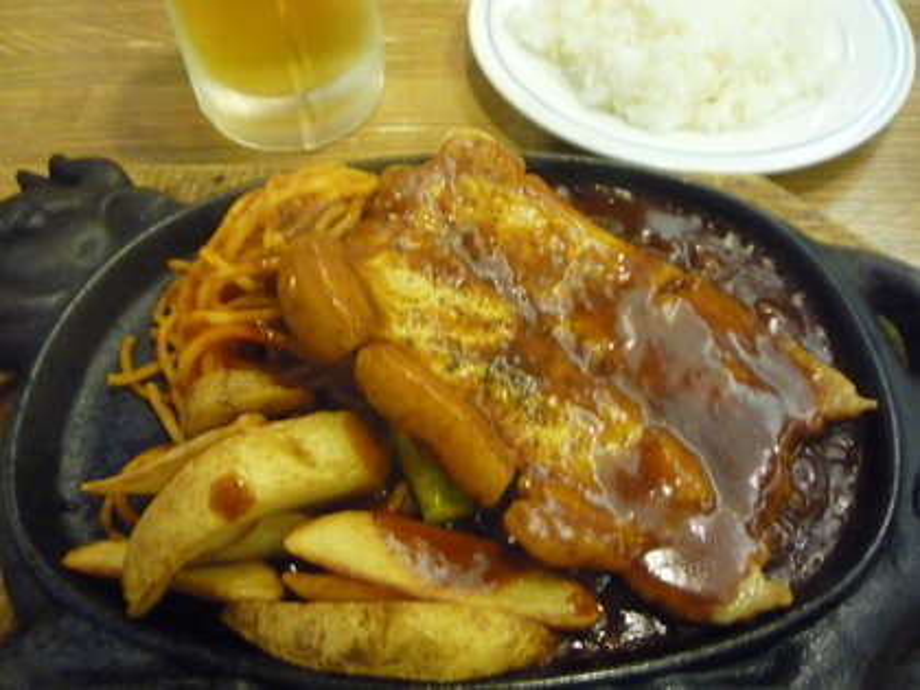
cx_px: 460
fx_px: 797
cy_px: 345
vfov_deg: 46.8
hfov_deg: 60.0
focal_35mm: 30
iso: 800
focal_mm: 5.2
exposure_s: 1/20
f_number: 3.3
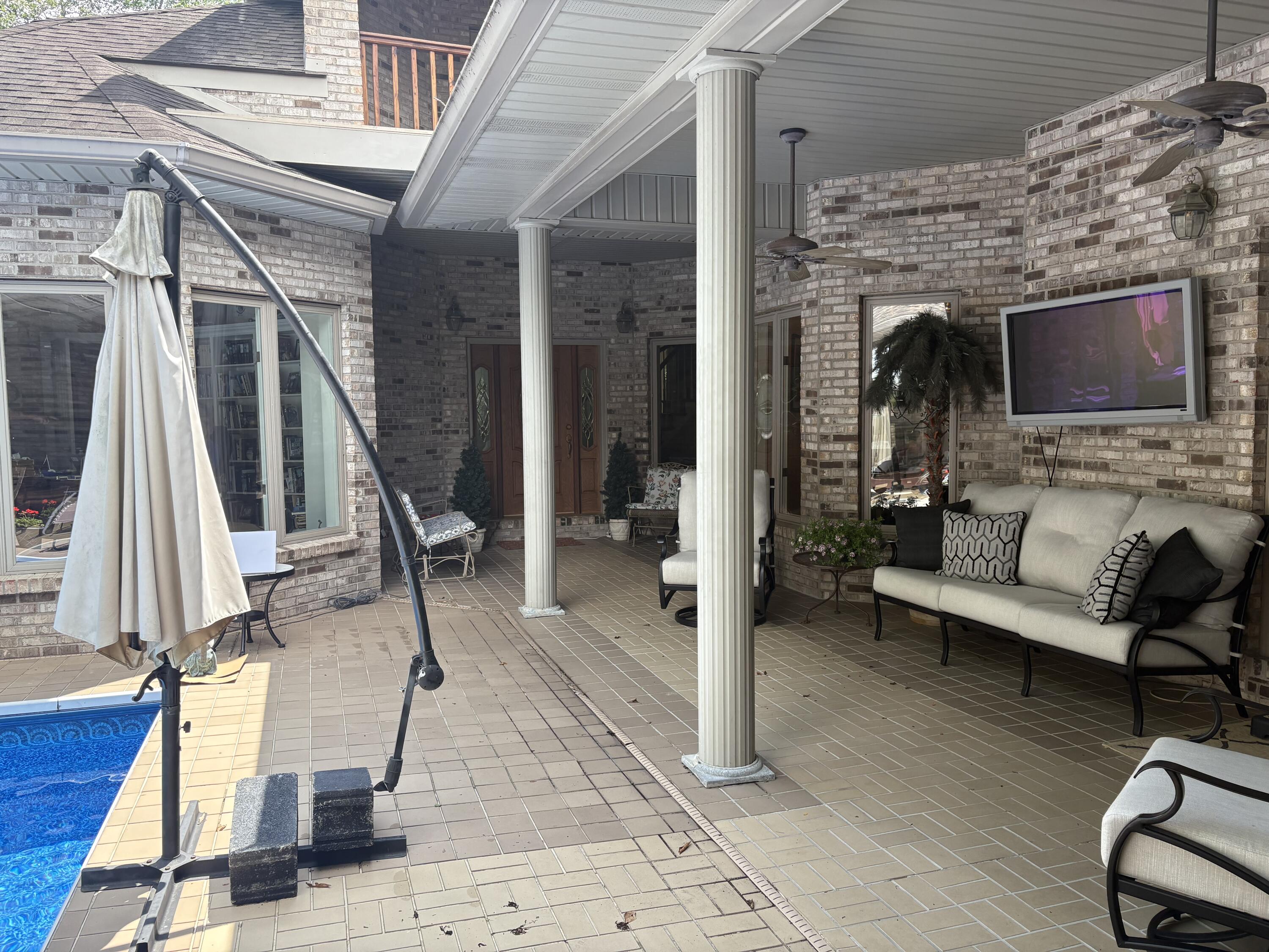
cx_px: 634
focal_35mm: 26
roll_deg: +0.6
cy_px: 476
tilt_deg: -3.2
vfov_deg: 53.1
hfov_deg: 67.3
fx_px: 953
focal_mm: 5.96
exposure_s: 1/503
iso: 64
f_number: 1.6
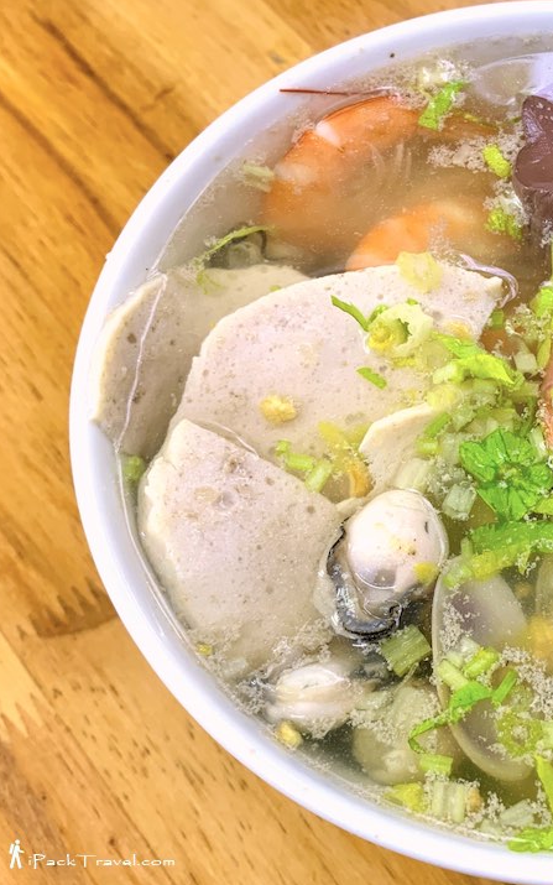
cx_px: 581
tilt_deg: -60.2
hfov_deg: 31.3
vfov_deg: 52.7
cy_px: 443
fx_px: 892
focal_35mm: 37
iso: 100
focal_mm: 4.25
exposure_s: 1/65
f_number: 1.8
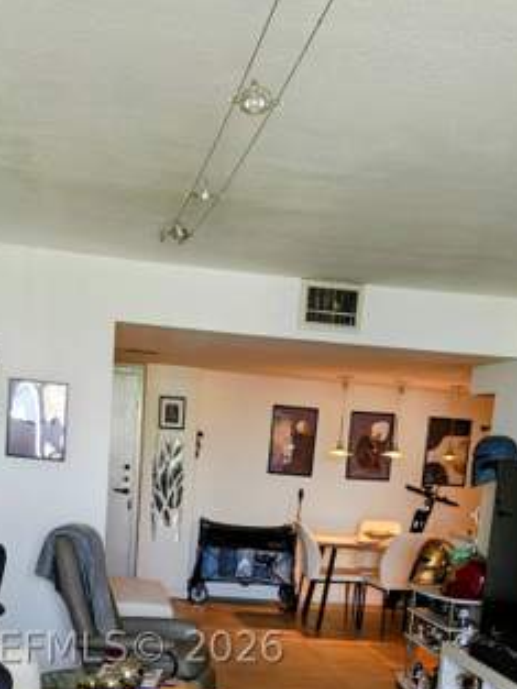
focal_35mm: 49
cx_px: 231
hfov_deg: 29.7
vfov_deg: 36.0
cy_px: 647
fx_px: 975
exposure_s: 1/60
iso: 1703
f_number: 1.8
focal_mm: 5.41
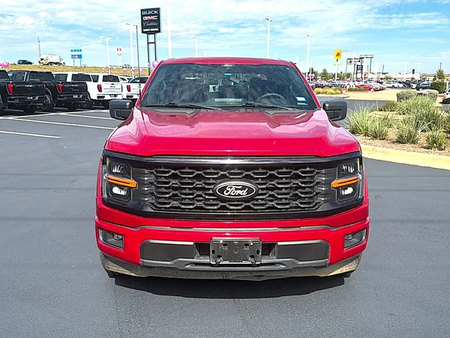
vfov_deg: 54.9
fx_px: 325
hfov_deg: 69.4
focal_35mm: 25
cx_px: 225
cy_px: 169
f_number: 1.78
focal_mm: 6.76
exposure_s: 1/3953
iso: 80
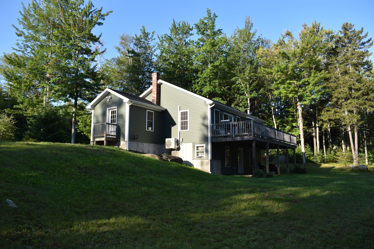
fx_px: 280
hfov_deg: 67.4
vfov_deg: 47.9
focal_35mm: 27
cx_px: 187
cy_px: 124
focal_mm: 18
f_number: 6.3
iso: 100
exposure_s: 1/200
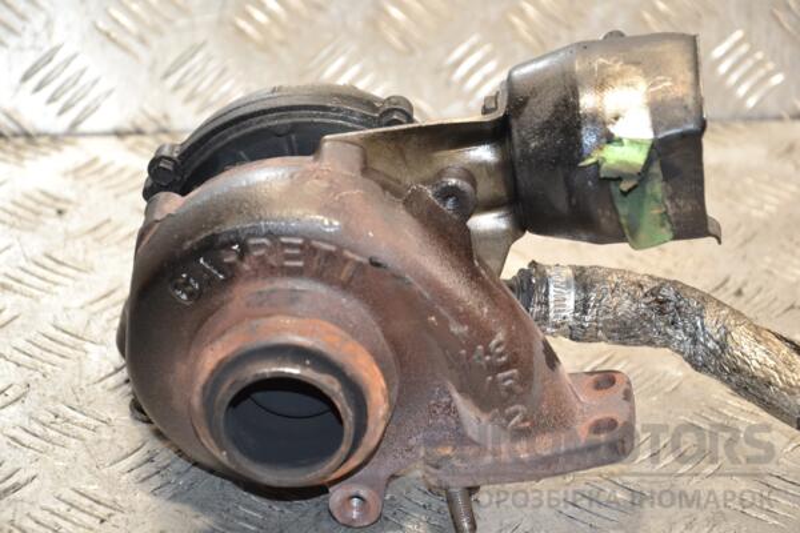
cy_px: 266
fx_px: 3066
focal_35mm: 138
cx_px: 400
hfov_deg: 14.9
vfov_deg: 9.9
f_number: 5.6
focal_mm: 92
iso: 800
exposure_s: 1/60
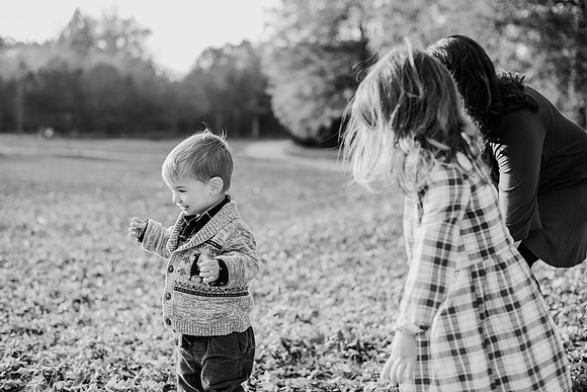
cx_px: 294
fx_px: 815
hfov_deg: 39.6
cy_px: 196
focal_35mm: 50
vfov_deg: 27.0
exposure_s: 1/1000
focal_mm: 50
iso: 500
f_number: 2.8
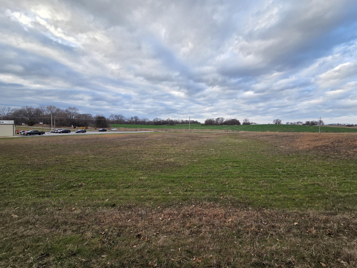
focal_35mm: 13
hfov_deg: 106.2
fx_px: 134
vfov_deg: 89.9
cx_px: 178
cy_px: 134
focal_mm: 2.2
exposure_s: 1/420
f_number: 2.2
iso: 50
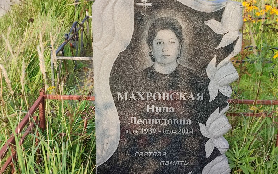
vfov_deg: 46.0
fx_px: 205
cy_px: 93
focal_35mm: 27
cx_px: 141
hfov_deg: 68.4
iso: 50
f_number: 1.9
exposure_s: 1/185
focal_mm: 6.04
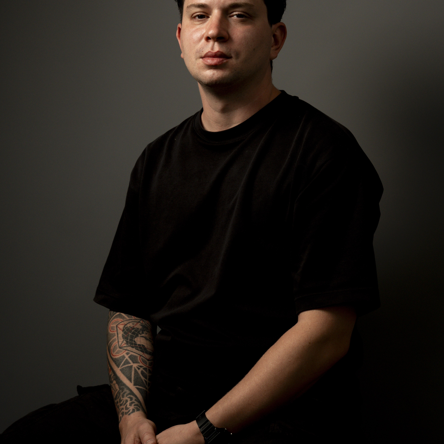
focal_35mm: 78
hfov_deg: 22.1
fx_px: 1136
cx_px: 222
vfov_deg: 22.1
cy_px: 184
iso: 800
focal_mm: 61.2
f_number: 6.3
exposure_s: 1/100
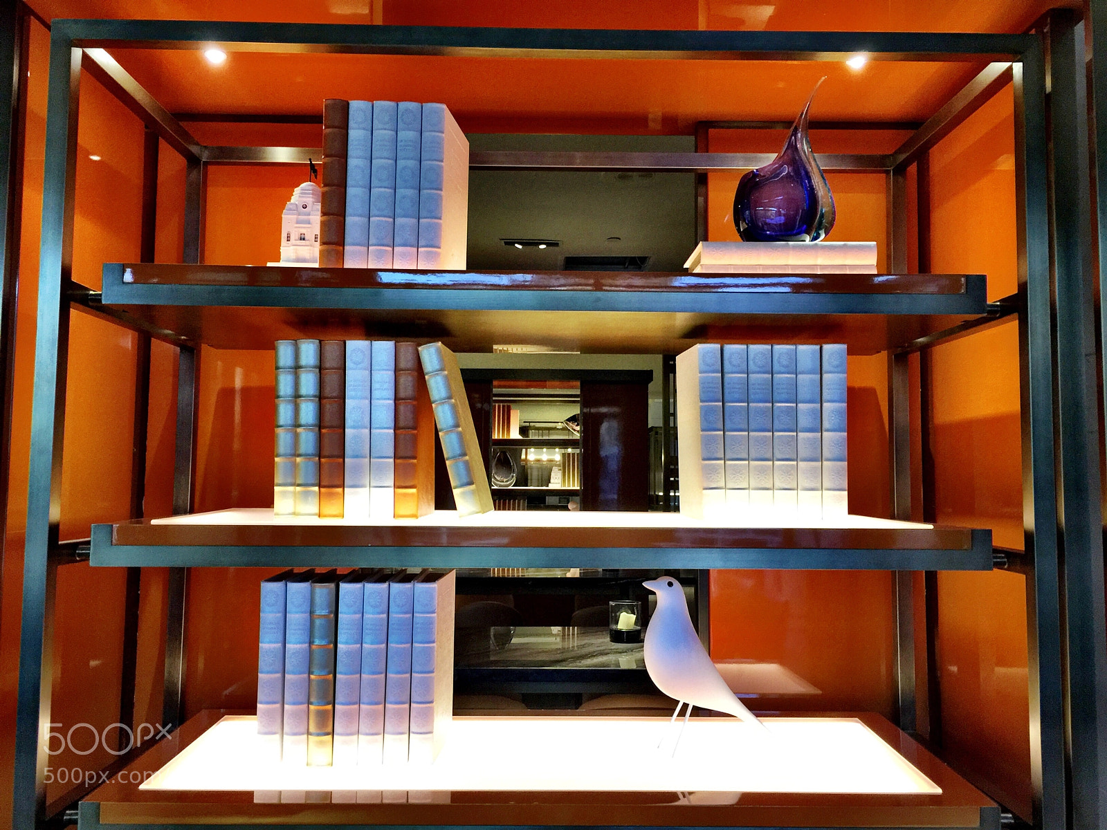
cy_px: 415
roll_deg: -1.5
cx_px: 554
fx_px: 927
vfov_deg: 48.2
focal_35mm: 29
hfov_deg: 61.7
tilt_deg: +5.0
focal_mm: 4.15
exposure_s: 1/15
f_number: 2.2
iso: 80
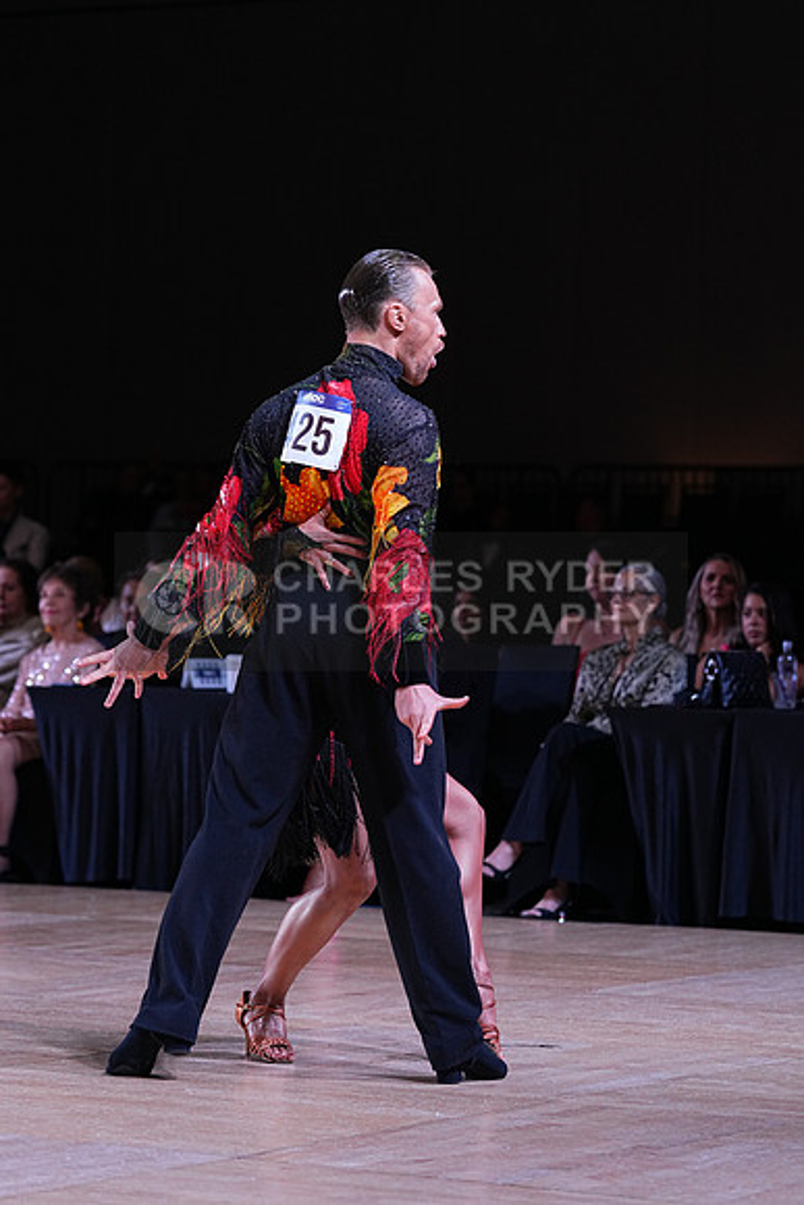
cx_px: 402
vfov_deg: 16.9
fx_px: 4051
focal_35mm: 121
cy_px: 602
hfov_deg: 11.3
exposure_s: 1/500
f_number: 4
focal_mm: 121
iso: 1600
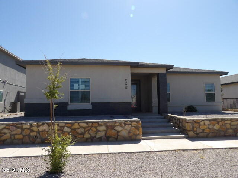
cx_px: 119
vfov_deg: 56.8
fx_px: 165
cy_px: 89
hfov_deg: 71.6
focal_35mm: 24
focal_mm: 4.3
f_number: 4.6
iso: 100
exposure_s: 1/550
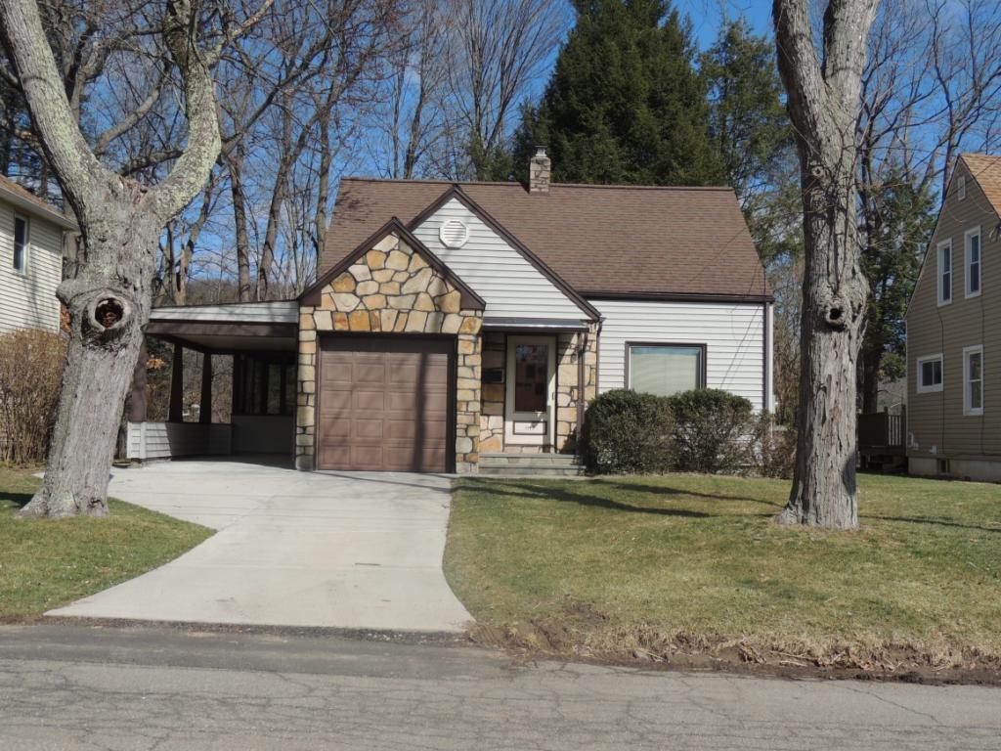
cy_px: 376
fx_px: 1157
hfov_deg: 46.8
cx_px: 500
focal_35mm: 40
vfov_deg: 36.0
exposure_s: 1/1600
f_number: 3.3
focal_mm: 7.1
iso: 100
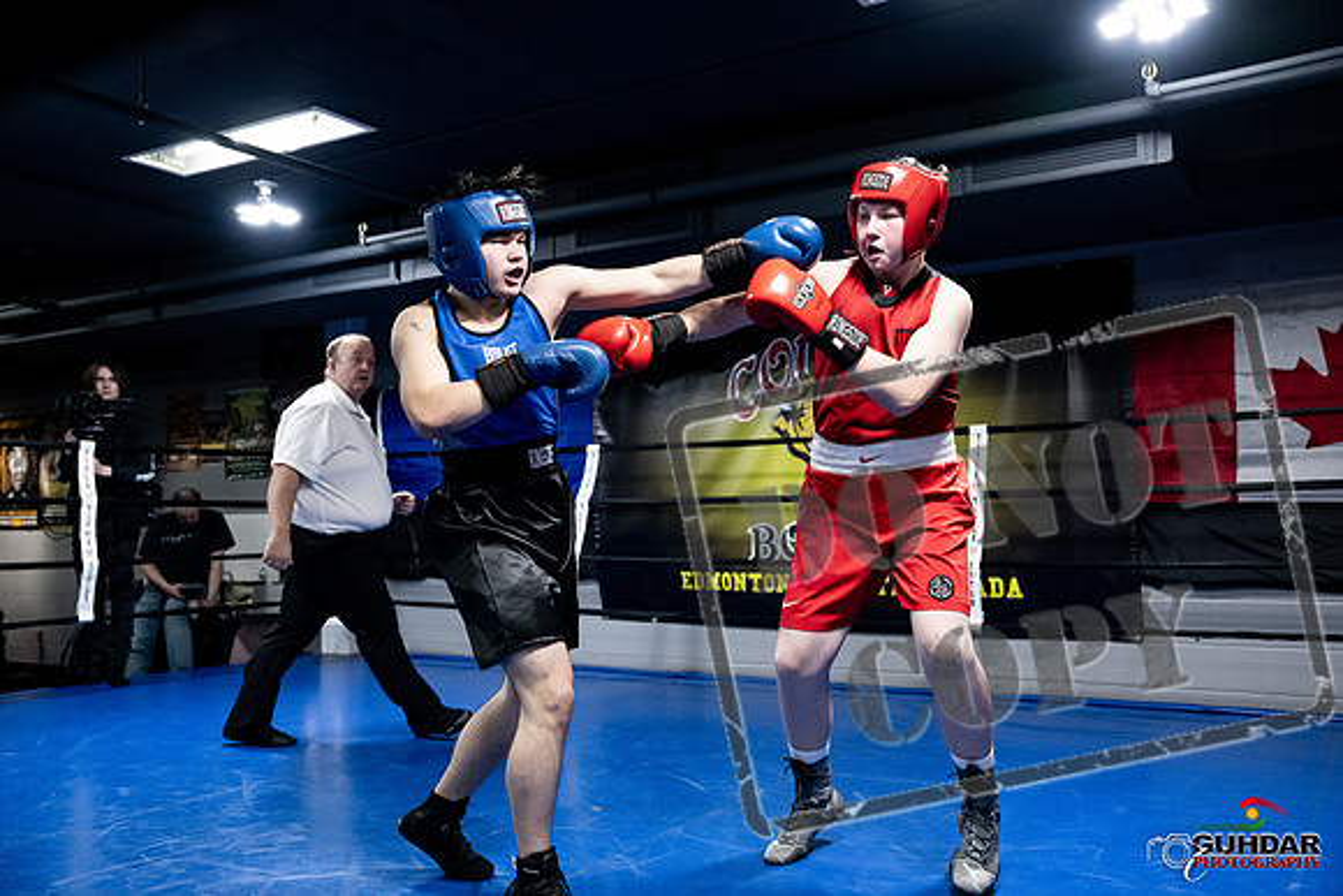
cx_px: 672
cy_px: 448
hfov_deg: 60.3
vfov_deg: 42.3
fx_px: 1157
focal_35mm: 31
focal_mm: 31
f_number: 2.8
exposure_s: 1/1000
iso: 8000
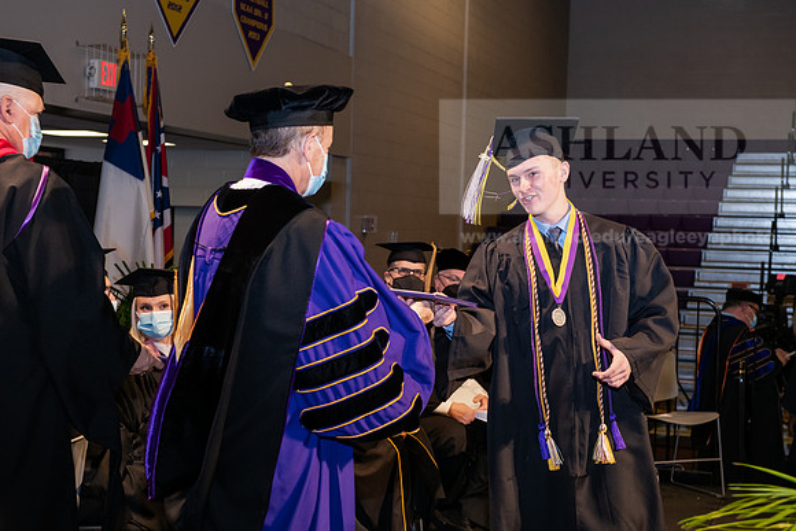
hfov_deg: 32.4
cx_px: 398
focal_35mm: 62
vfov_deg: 21.9
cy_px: 266
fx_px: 1371
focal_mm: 62
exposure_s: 1/200
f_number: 6.3
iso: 1600
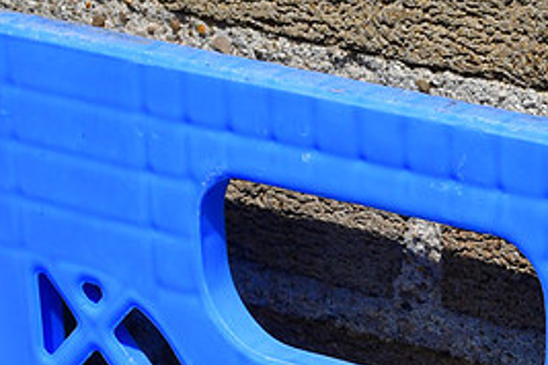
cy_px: 312
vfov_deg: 6.4
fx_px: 3257
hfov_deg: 9.5
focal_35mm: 214
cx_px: 708
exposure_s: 1/640
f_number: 11
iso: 200
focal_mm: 35
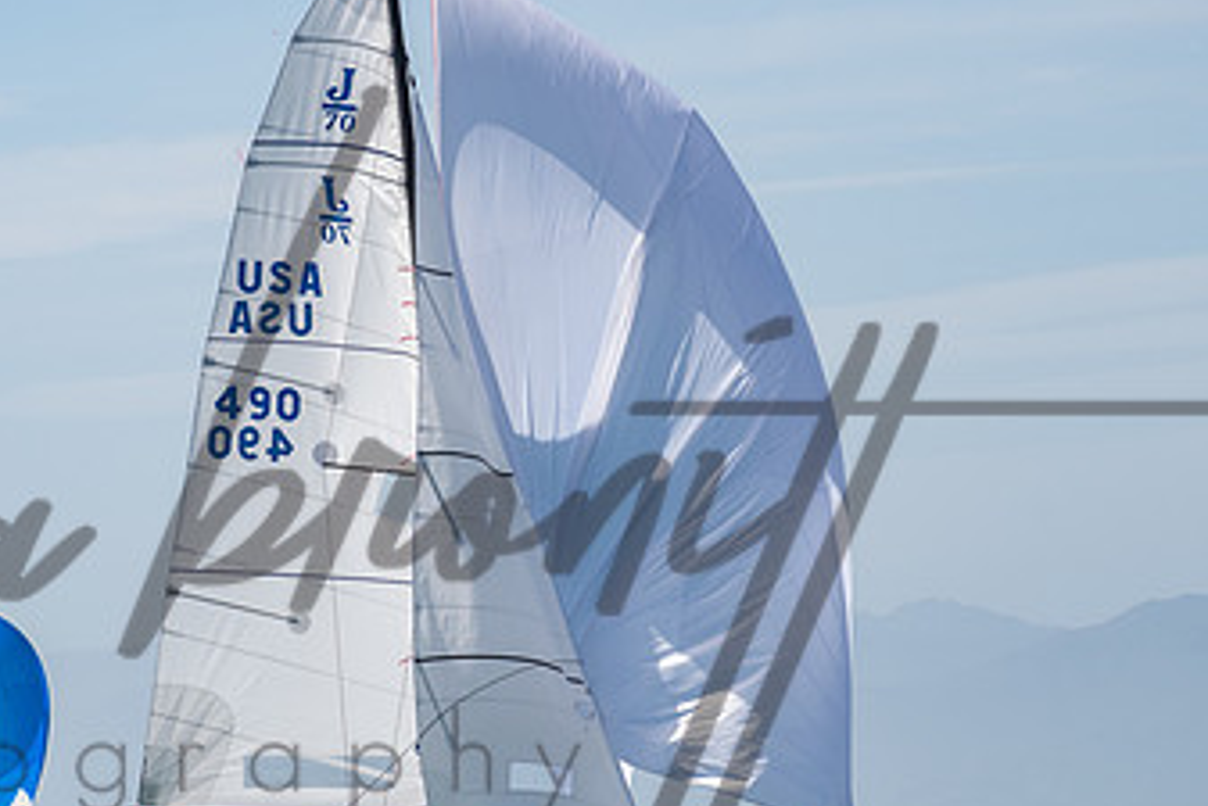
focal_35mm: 292
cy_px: 493
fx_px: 9802
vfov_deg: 4.7
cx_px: 439
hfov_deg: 7.1
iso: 200
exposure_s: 1/1000
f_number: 6.3
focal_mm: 110
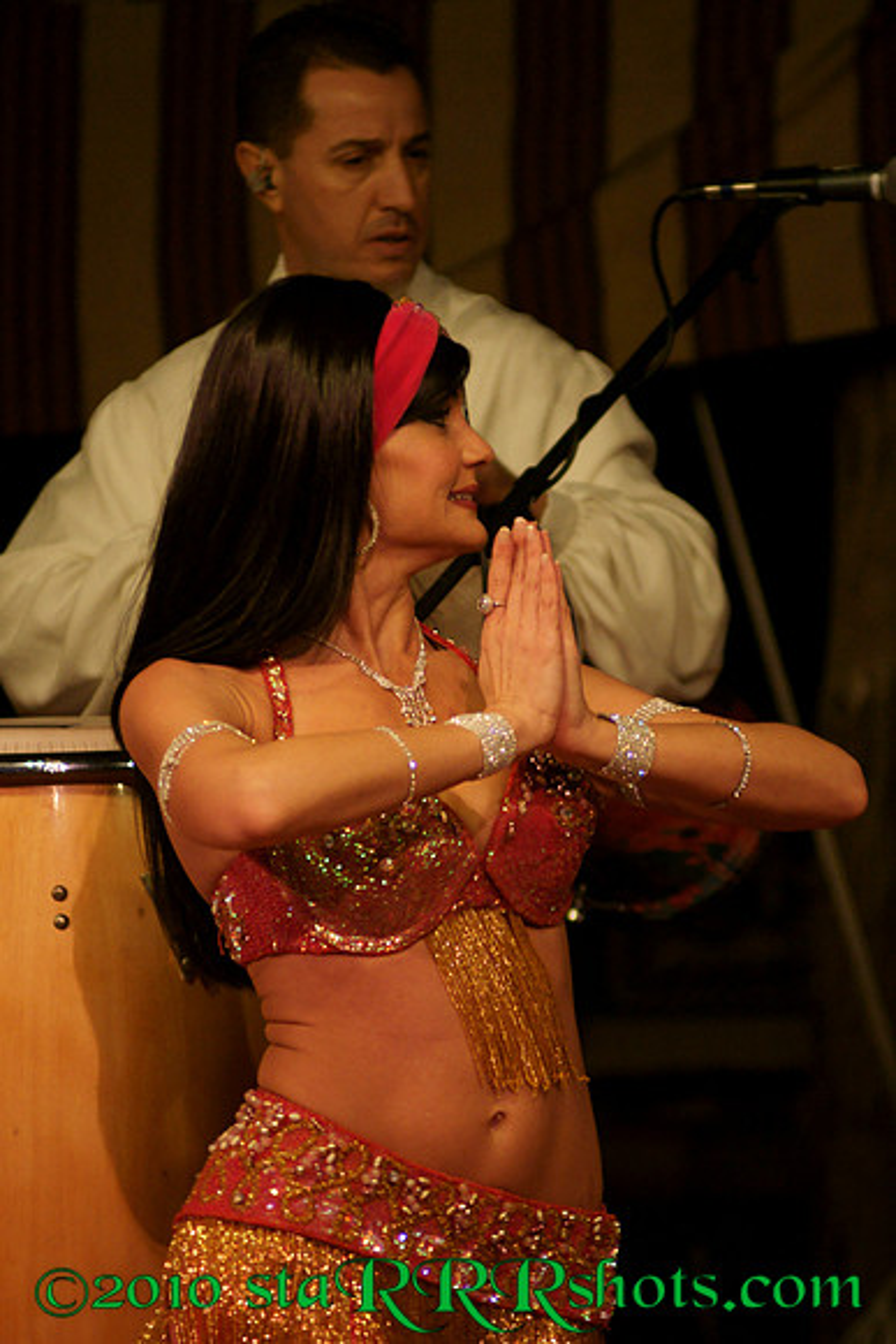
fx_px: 11192
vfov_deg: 6.9
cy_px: 672
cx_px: 448
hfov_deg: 4.6
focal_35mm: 300
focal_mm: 200
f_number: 2.8
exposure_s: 1/125
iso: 1600
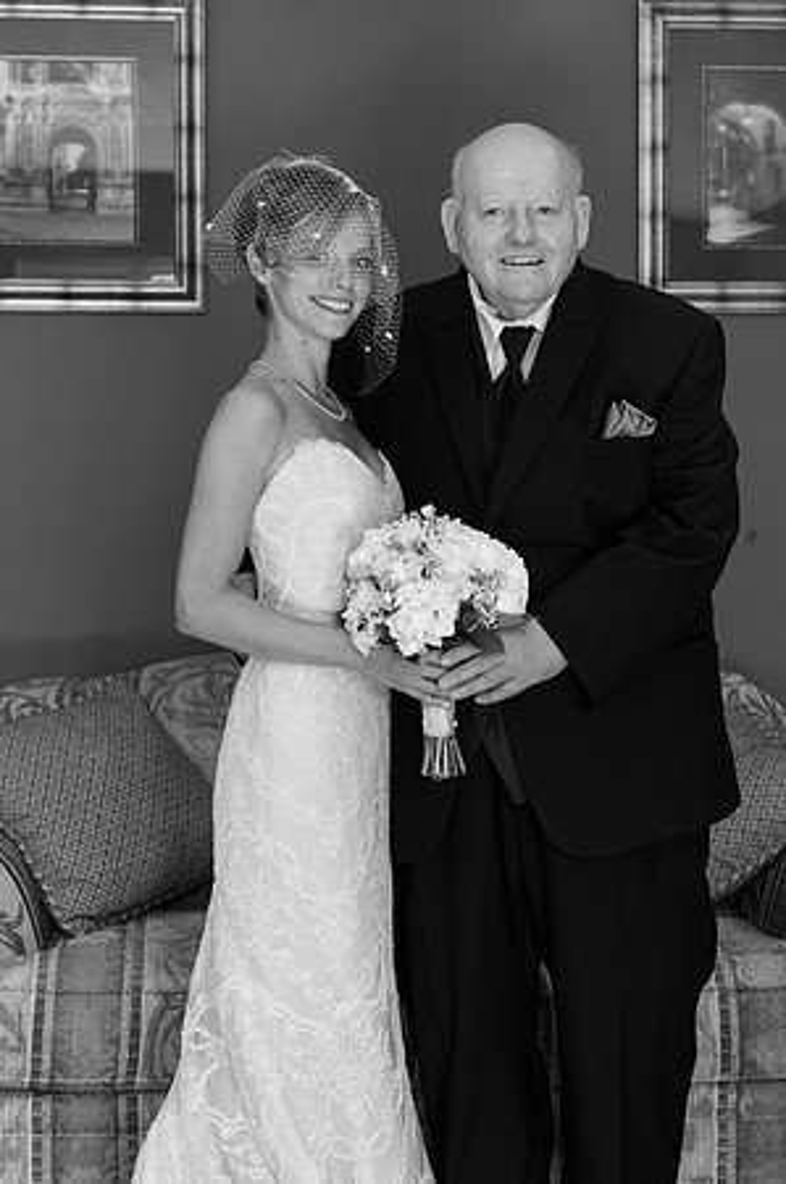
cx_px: 393
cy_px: 592
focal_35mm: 60
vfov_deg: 33.4
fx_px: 1969
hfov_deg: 22.6
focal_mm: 60
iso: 1800
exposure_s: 1/80
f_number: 5.6
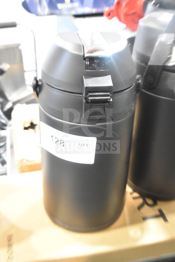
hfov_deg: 31.9
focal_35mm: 42
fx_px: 306
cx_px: 88
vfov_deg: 46.4
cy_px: 131
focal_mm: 28
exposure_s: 1/50
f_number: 4.2
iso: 4500
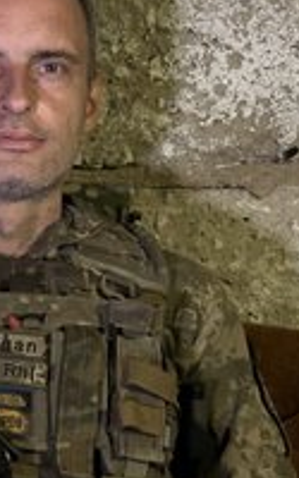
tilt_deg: -6.4
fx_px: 1330
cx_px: -163
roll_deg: +0.8
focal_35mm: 102
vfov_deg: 20.4
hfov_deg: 12.2
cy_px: 275
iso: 640
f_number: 1.78
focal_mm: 6.86
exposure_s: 1/18
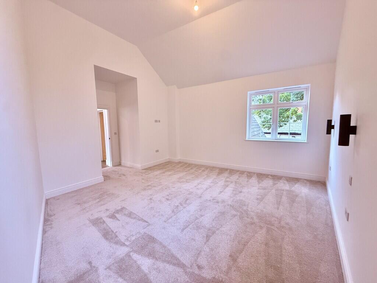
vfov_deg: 85.7
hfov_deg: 102.1
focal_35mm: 14
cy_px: 142
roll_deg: +0.6
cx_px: 188
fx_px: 152
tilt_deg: -4.9
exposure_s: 1/100
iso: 320
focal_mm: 2.22
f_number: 2.2
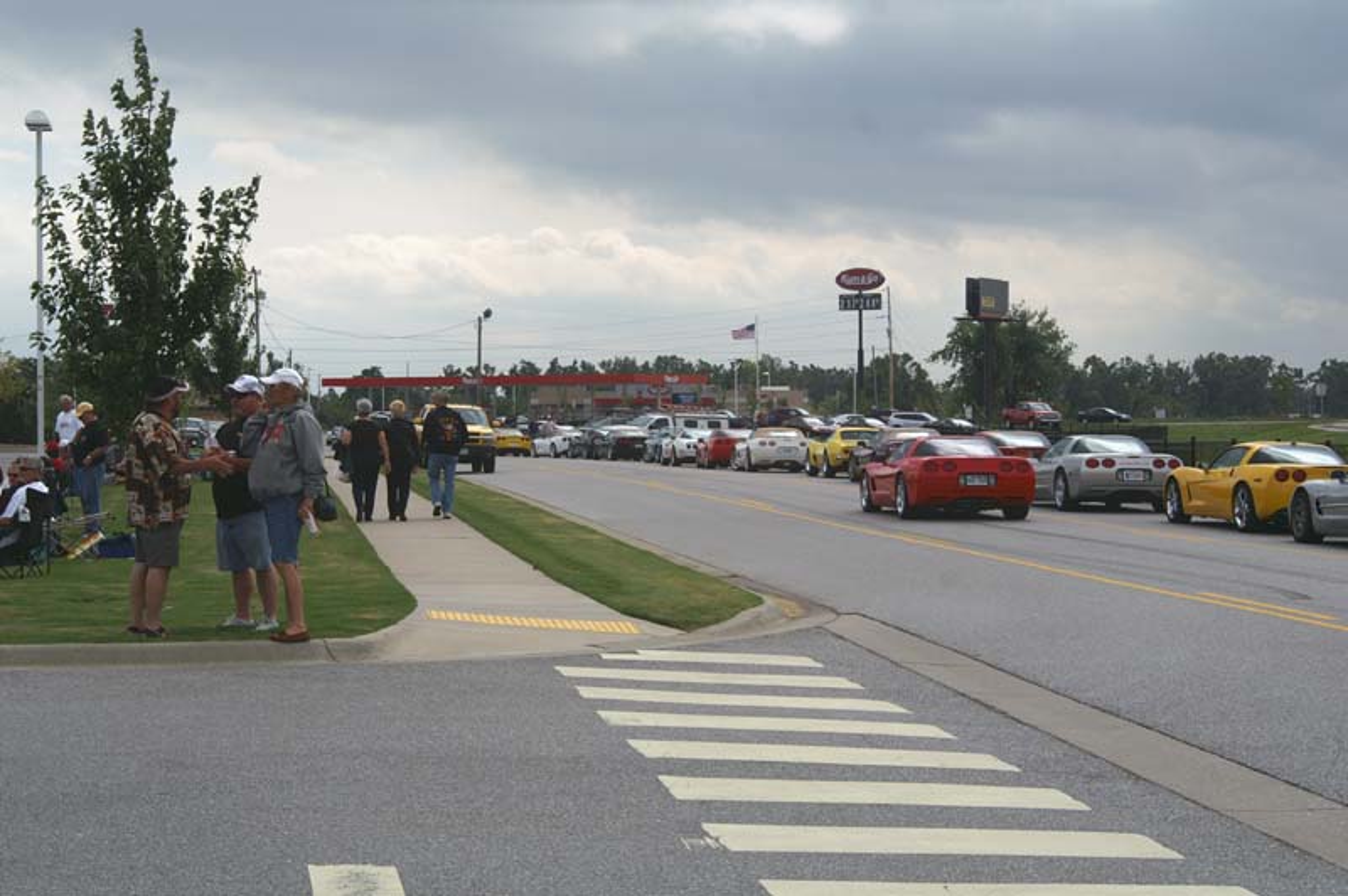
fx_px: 2806
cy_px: 448
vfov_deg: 18.2
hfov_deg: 27.0
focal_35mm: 75
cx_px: 674
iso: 100
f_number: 11
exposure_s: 1/350
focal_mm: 50
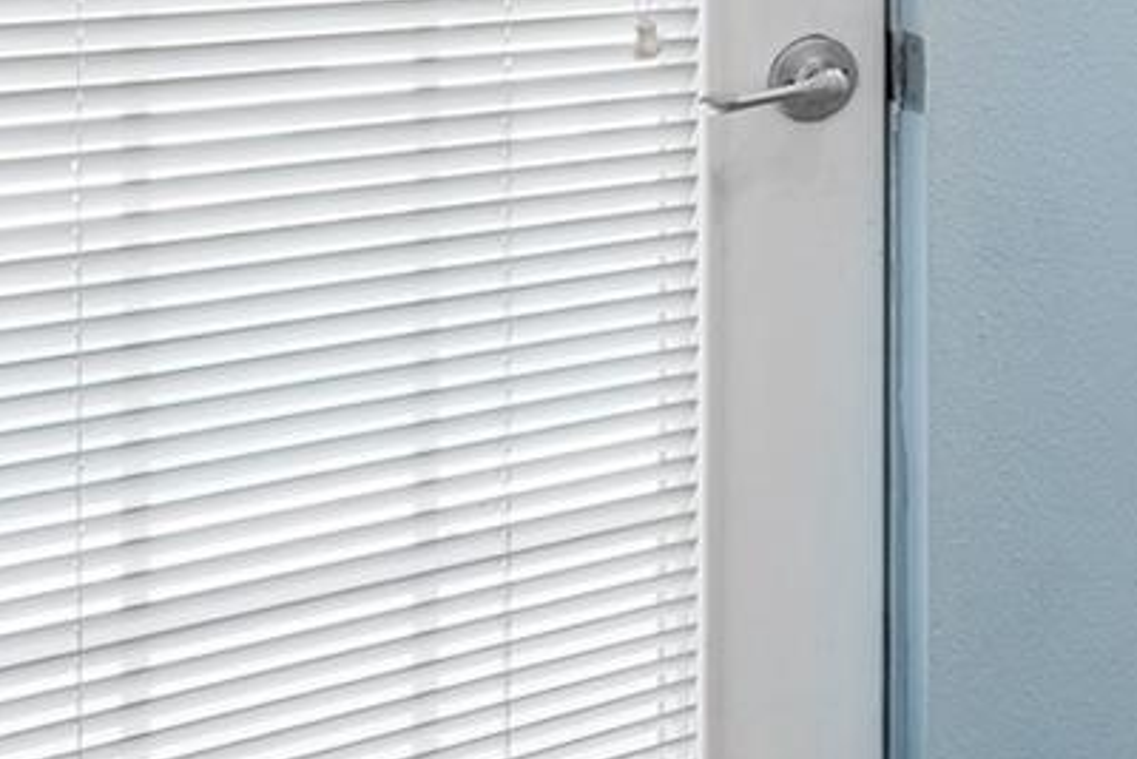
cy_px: -171
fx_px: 1896
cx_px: 1703
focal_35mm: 60
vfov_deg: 21.0
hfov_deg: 25.3
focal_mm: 10
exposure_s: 1/4
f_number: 7.1
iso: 100
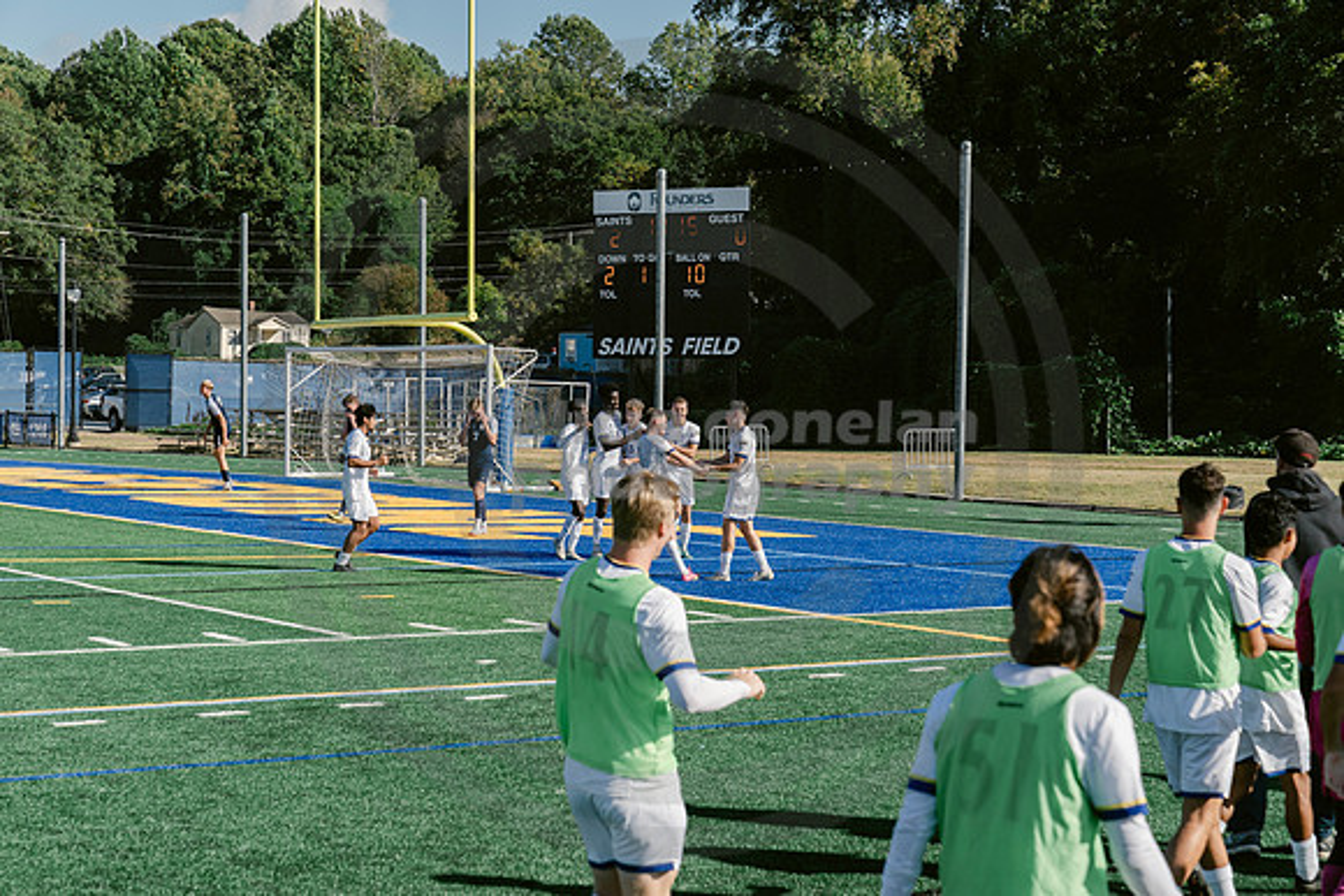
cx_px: 672
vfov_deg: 19.5
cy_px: 448
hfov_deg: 28.8
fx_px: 2614
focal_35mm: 70
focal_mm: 70
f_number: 5.6
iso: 640
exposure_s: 1/2500
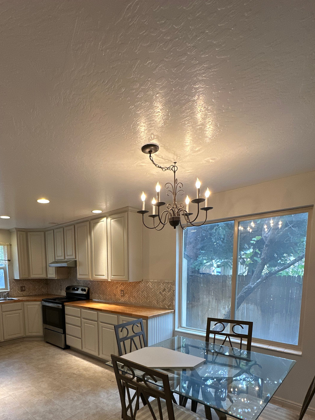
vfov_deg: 77.6
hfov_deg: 64.9
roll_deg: -0.2
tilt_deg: -7.1
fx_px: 243
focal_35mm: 20
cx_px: 116
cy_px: 297
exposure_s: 1/120
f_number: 2.2
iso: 250
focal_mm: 2.22
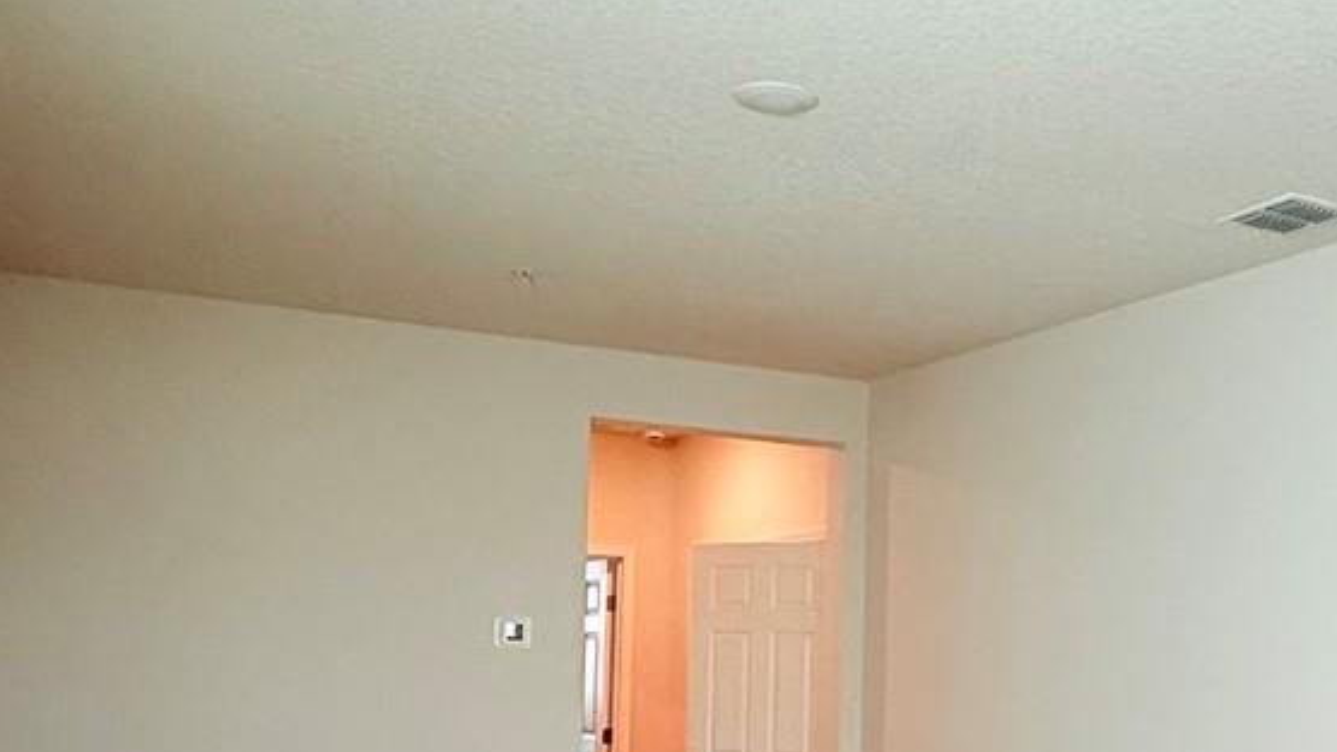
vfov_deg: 26.7
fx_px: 1560
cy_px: 576
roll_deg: -1.1
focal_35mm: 44
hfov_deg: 45.8
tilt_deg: +3.3
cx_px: 877
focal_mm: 2.22
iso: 200
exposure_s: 1/120
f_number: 2.2
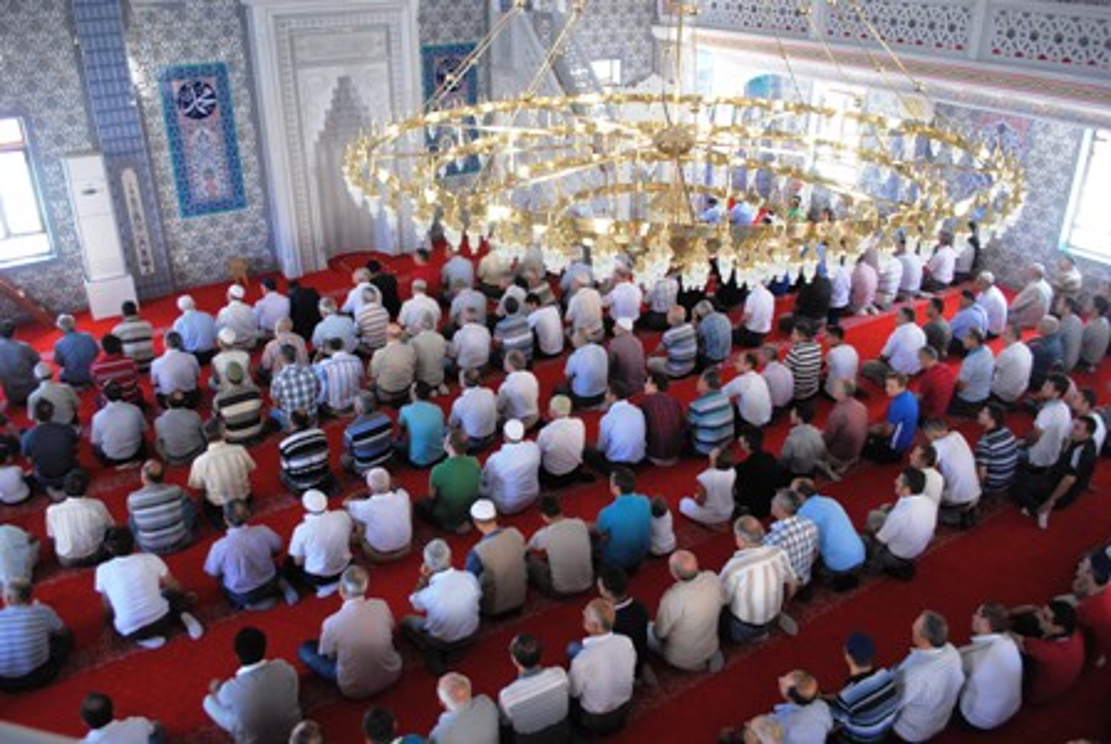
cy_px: 372
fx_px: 834
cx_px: 556
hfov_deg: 67.3
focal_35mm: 27
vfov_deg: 48.1
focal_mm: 18
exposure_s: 1/30
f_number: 3.5
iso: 450
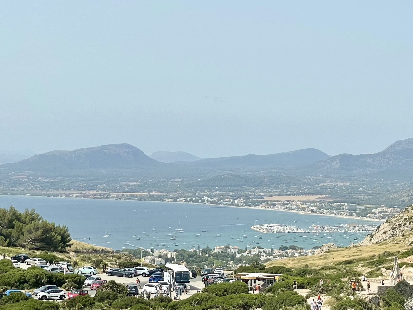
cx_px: 372
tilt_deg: -0.5
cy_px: 186
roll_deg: -0.5
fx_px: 1193
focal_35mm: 100
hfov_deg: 19.3
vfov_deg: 14.8
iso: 25
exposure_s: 1/2083
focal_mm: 6
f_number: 2
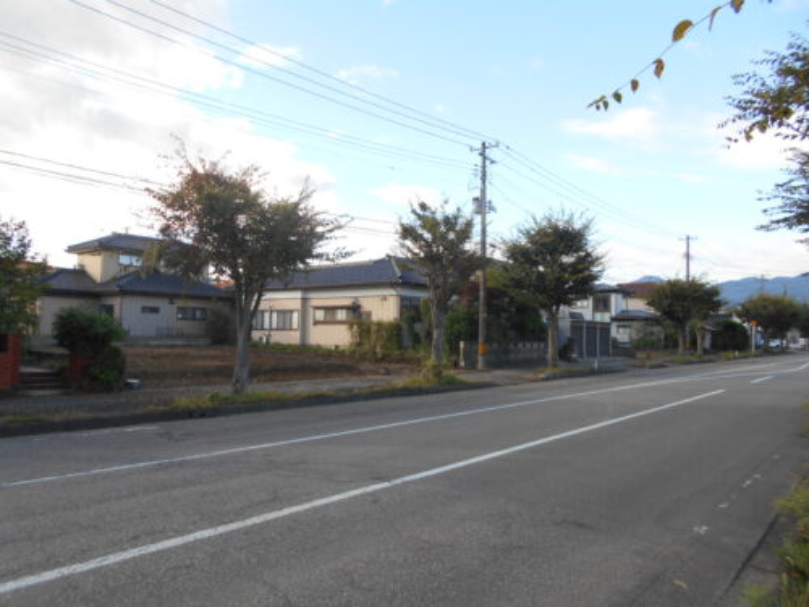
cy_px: 304
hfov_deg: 67.3
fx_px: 608
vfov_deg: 53.1
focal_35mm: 26
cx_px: 404
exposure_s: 1/200
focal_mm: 4.6
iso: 80
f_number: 3.2
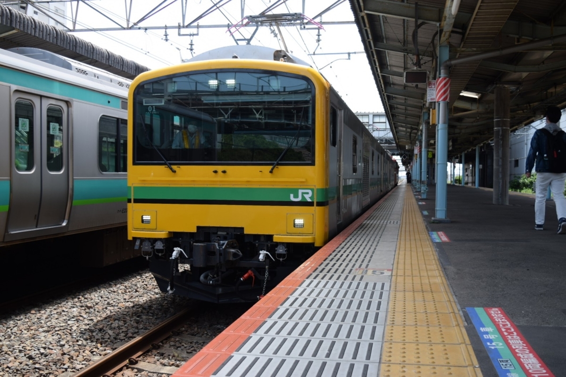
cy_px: 188
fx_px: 566
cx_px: 283
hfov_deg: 53.1
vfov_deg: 36.9
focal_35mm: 36
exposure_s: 1/250
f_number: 5
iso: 100
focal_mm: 24
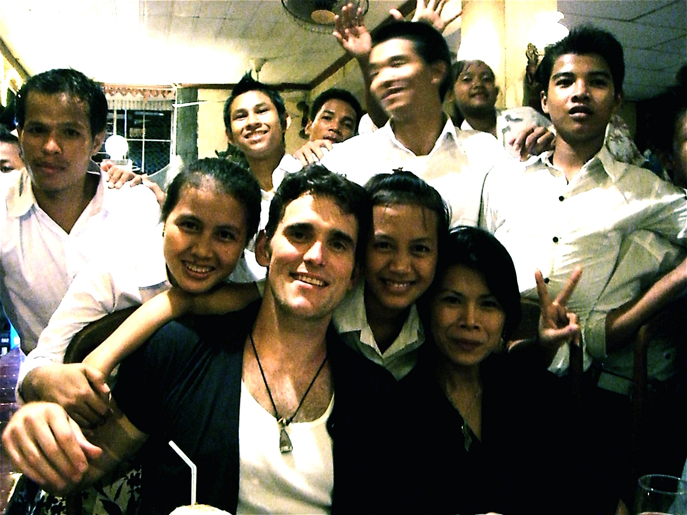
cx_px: 344
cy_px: 258
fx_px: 754
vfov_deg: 37.7
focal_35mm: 38
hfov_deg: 49.0
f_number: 2.7
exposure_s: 1/15
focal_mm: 6.2
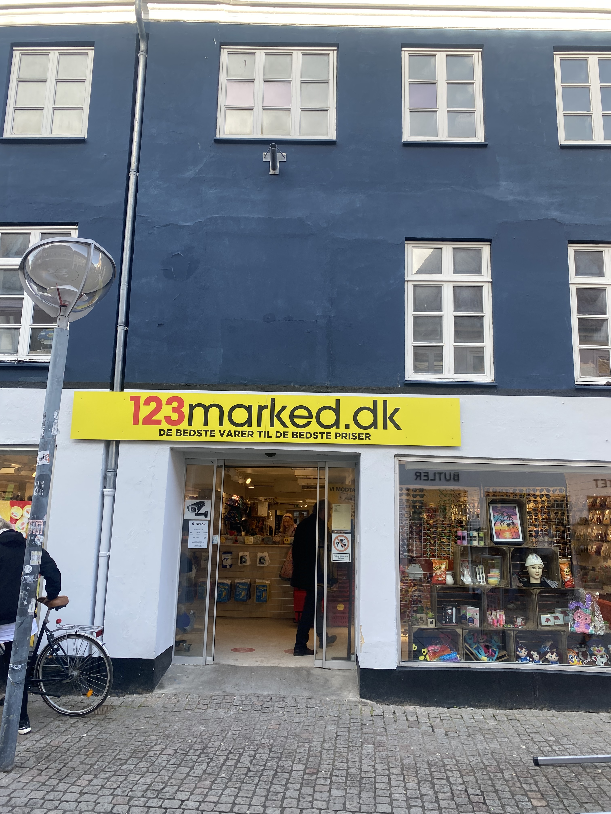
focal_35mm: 26
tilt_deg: +11.3
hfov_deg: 53.1
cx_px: 306
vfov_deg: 67.3
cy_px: 407
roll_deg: -3.2
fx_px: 612
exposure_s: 1/230
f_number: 1.8
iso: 32
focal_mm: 4.25
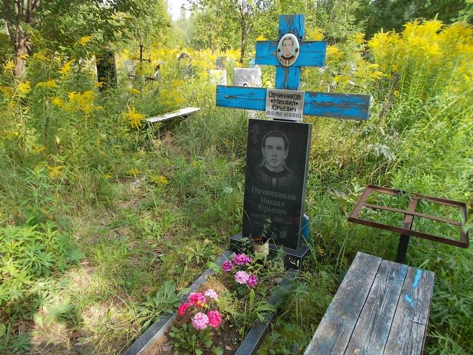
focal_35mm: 26
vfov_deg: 53.1
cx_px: 236
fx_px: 355
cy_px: 178
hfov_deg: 67.3
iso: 80
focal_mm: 4.6
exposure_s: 1/160
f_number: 3.2
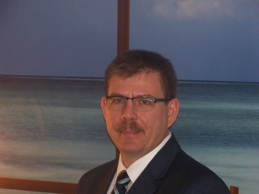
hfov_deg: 12.3
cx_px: 130
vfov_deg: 9.3
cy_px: 97
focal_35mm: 160
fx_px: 1197
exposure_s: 1/40
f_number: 3.6
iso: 200
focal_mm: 25.7
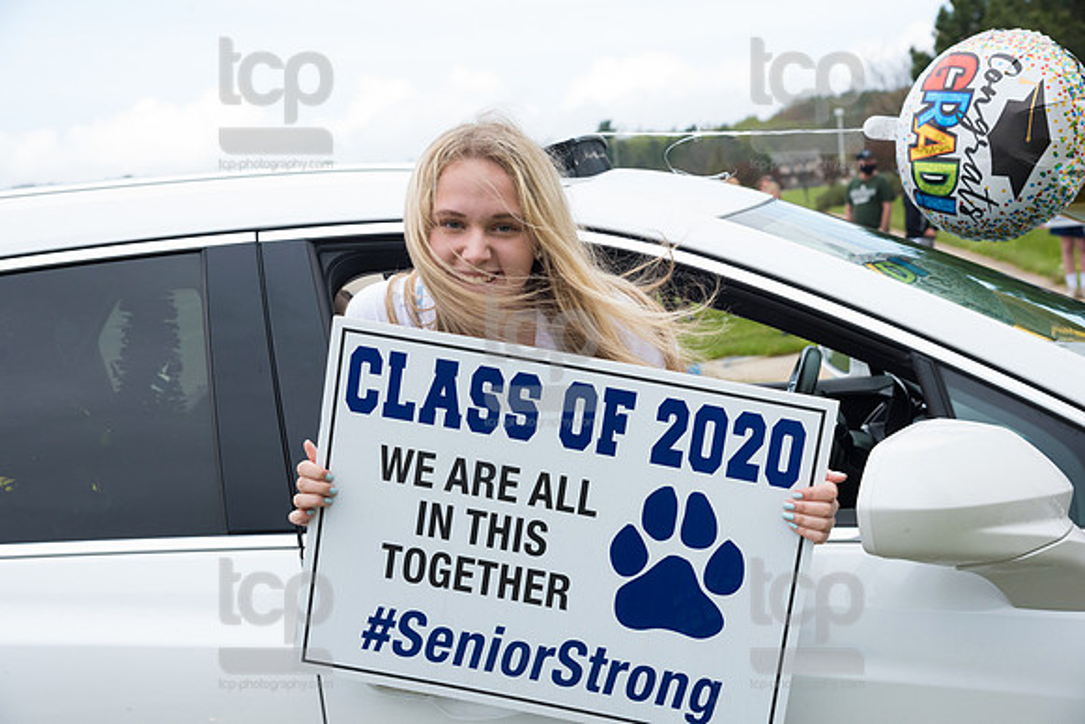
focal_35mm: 65
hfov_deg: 31.0
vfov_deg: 20.9
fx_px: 1959
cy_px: 362
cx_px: 542
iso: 1250
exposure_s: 1/800
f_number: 7.1
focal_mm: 65
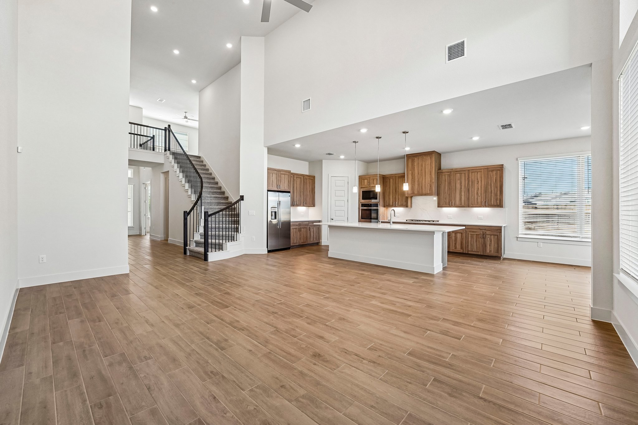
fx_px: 248
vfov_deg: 81.2
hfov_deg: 104.3
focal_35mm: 14
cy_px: 212
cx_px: 319
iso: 400
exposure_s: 1/50
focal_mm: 14
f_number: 8
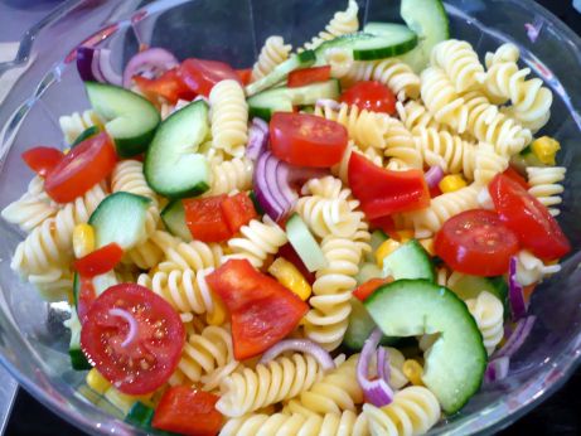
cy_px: 218
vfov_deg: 40.7
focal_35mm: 35
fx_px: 588
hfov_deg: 52.6
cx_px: 290
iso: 200
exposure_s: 1/30
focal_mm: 5.8
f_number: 2.8
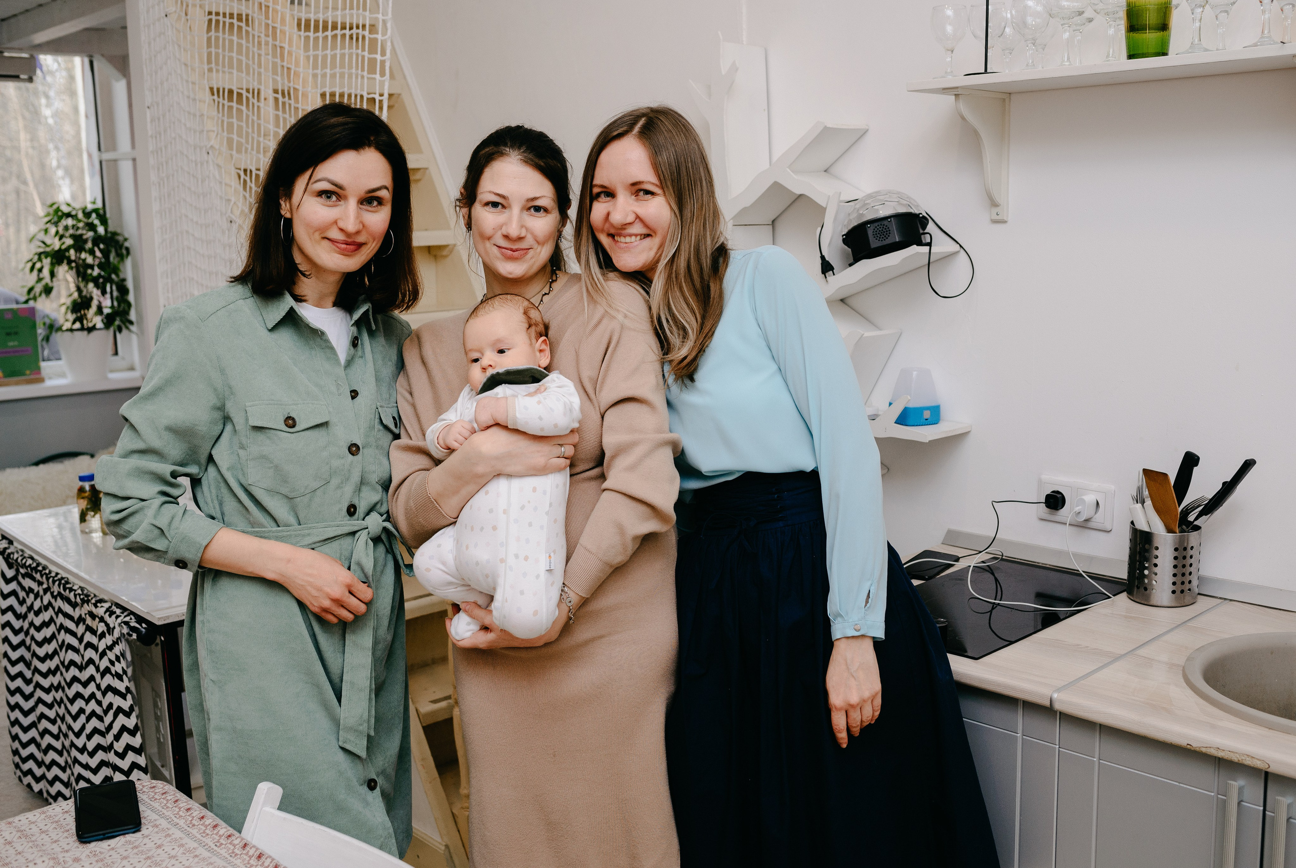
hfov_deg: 52.8
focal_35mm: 36
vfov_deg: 36.8
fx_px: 1305
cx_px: 671
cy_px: 420
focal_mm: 35
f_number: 3.5
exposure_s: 1/160
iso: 400
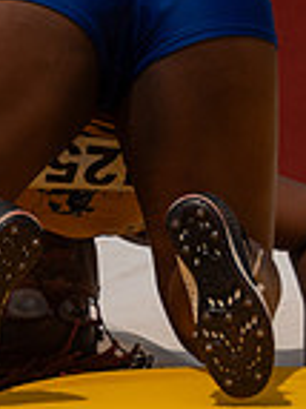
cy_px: 147
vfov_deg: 4.4
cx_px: 74
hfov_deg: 3.3
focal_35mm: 454
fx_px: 5359
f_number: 5.6
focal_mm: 116
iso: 640
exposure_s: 1/4000
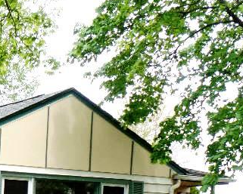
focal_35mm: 109
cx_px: -137
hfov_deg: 15.9
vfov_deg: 13.4
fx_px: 784
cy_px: 279
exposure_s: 1/250
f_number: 3.4
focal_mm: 6.2
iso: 80
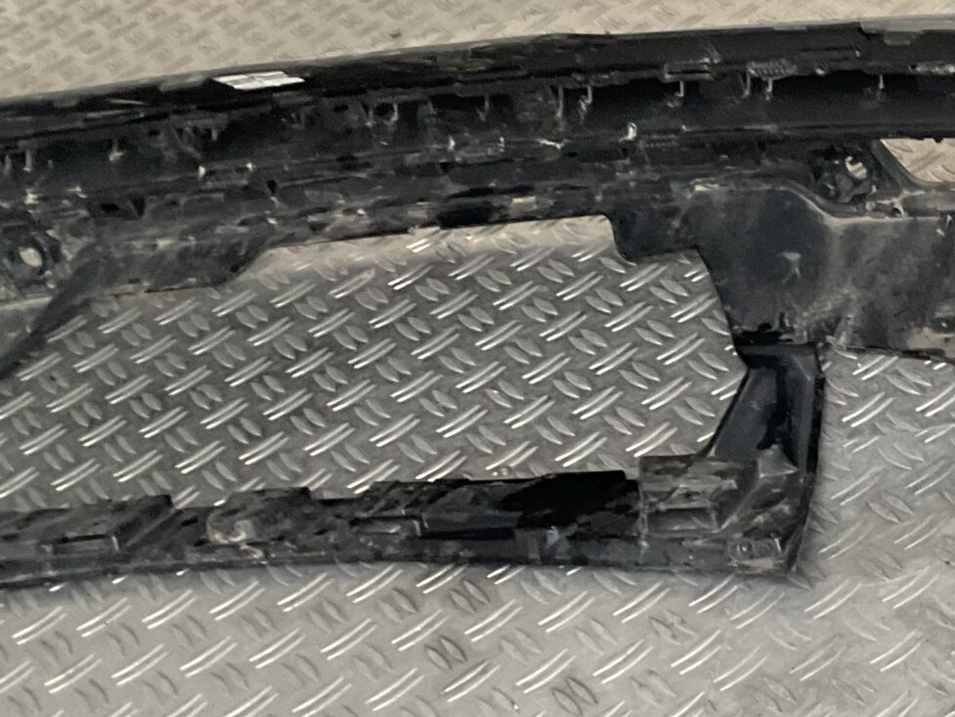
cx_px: 1103
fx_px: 2097
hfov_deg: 23.7
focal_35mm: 76
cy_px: 581
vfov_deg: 19.2
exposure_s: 1/60
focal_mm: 3
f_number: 1.8
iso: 125
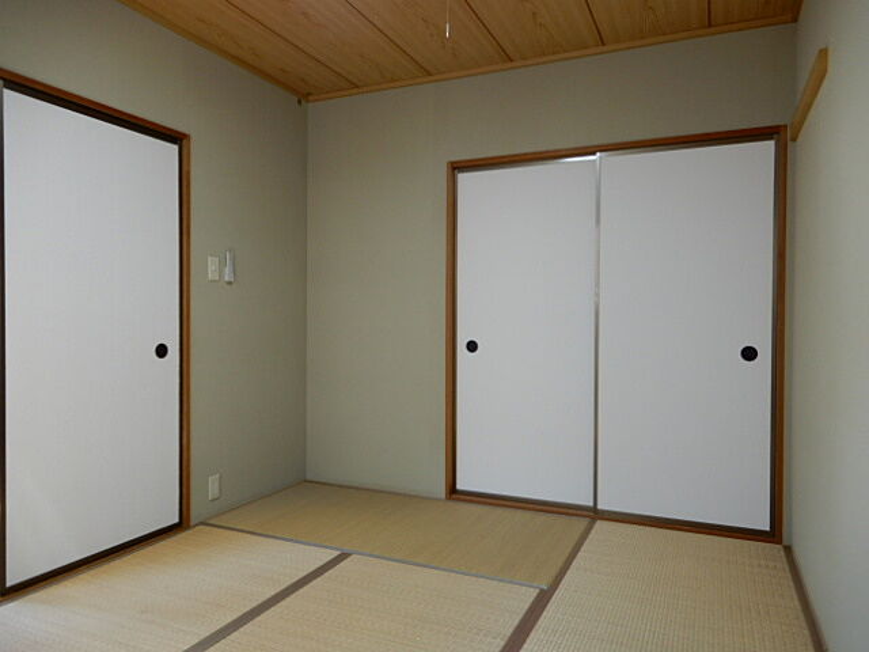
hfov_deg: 71.6
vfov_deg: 56.8
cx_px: 434
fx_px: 602
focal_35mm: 24
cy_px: 326
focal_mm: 4.3
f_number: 3.4
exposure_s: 1/30
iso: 180
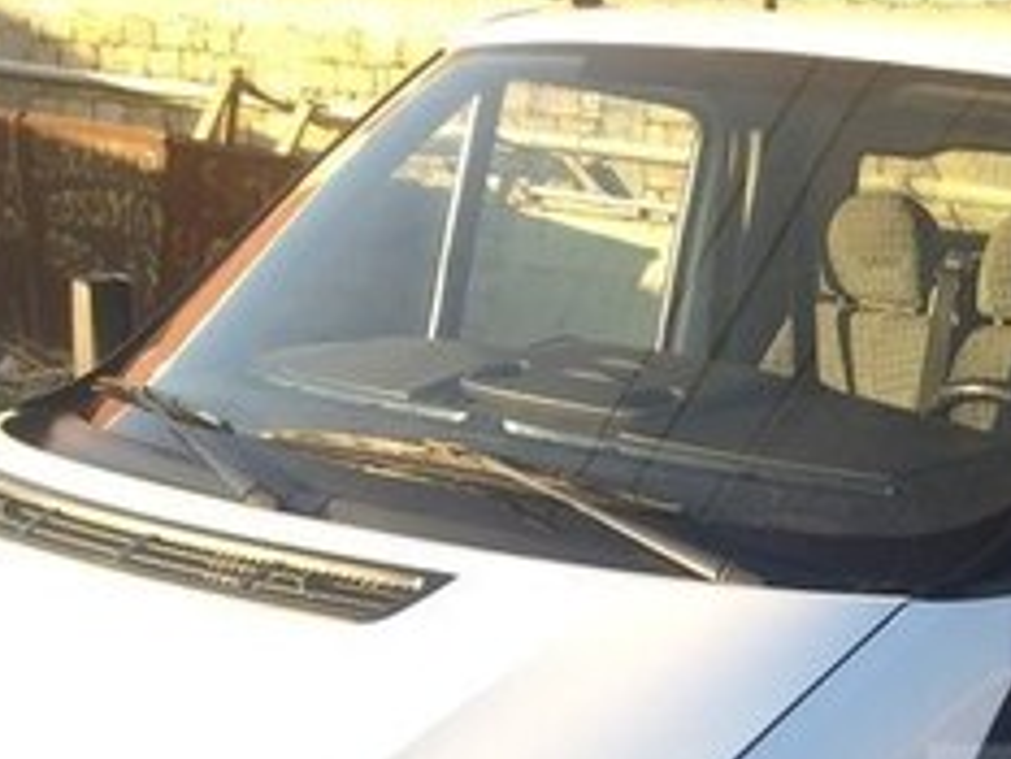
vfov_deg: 17.5
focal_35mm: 82
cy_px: 809
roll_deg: -5.5
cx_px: 1371
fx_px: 2396
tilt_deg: -11.7
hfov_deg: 21.2
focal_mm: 4.15
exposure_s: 1/240
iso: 32
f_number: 2.2
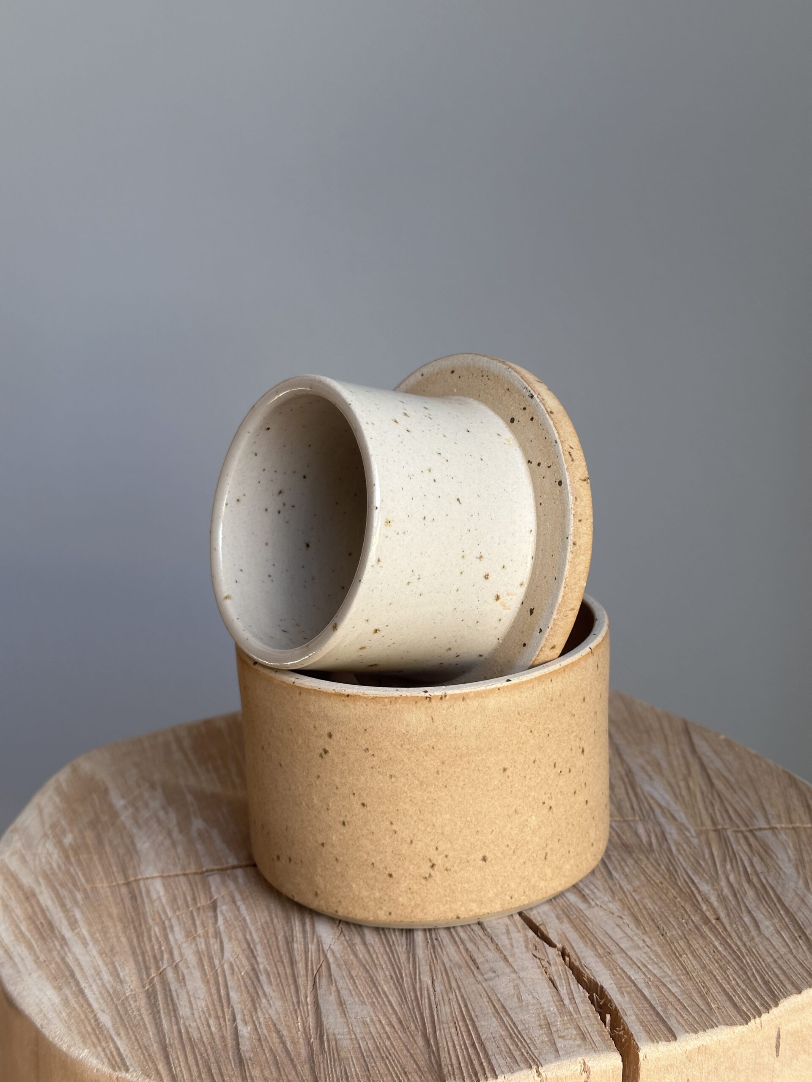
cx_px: 406
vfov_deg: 39.7
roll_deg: +0.3
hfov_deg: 30.3
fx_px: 1501
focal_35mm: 48
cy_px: 541
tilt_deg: -14.4
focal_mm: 6.86
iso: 50
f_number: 1.78
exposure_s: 1/121
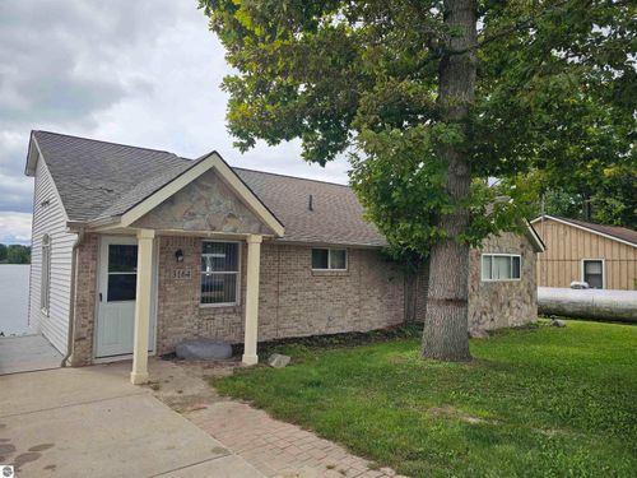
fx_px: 423
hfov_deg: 73.9
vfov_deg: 58.9
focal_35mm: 23
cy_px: 239
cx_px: 318
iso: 10
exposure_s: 1/722
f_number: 1.7
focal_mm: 6.3
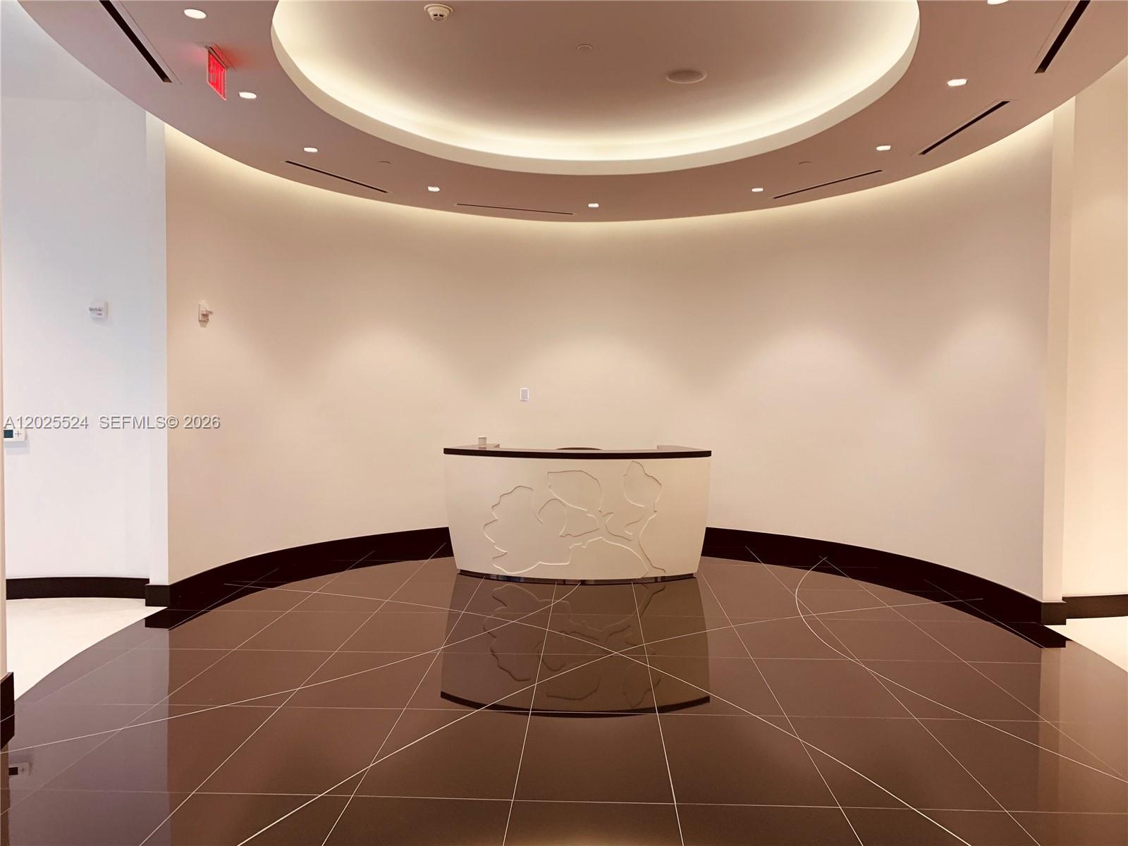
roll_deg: -0.9
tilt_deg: -1.5
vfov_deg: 53.1
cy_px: 423
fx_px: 847
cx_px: 564
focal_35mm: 26
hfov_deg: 67.3
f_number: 1.8
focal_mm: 4.25
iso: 80
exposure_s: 1/60
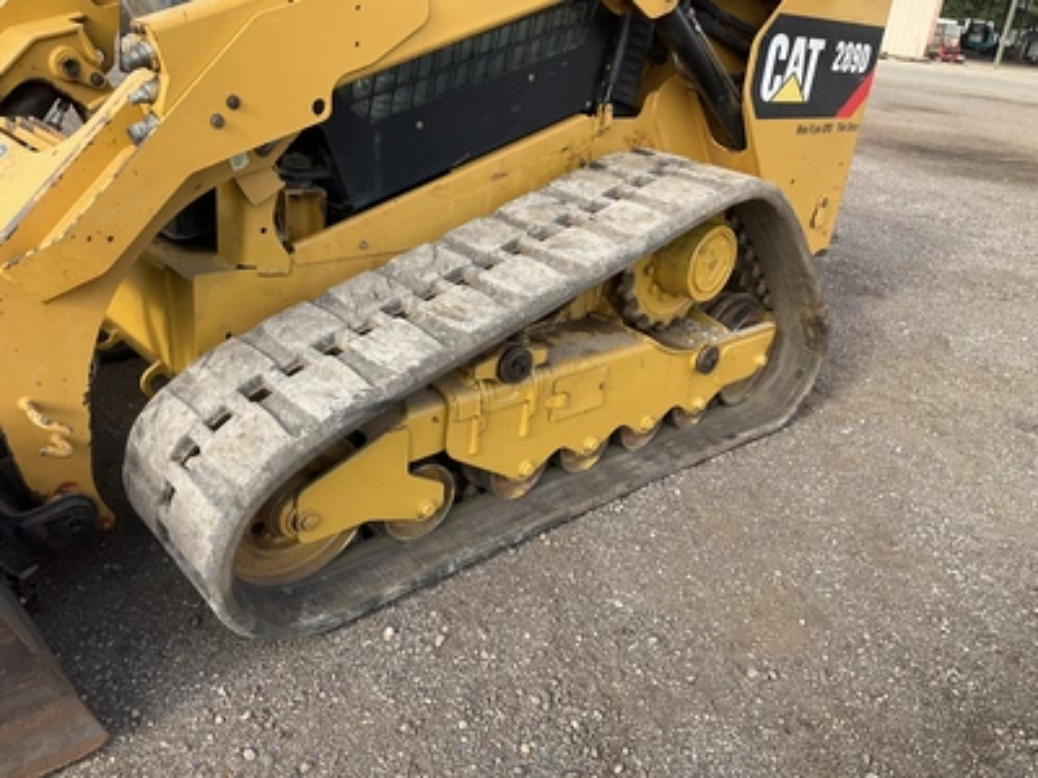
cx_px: 519
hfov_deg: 61.7
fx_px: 870
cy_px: 389
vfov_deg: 48.2
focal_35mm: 29
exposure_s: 1/473
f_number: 1.8
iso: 25
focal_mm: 3
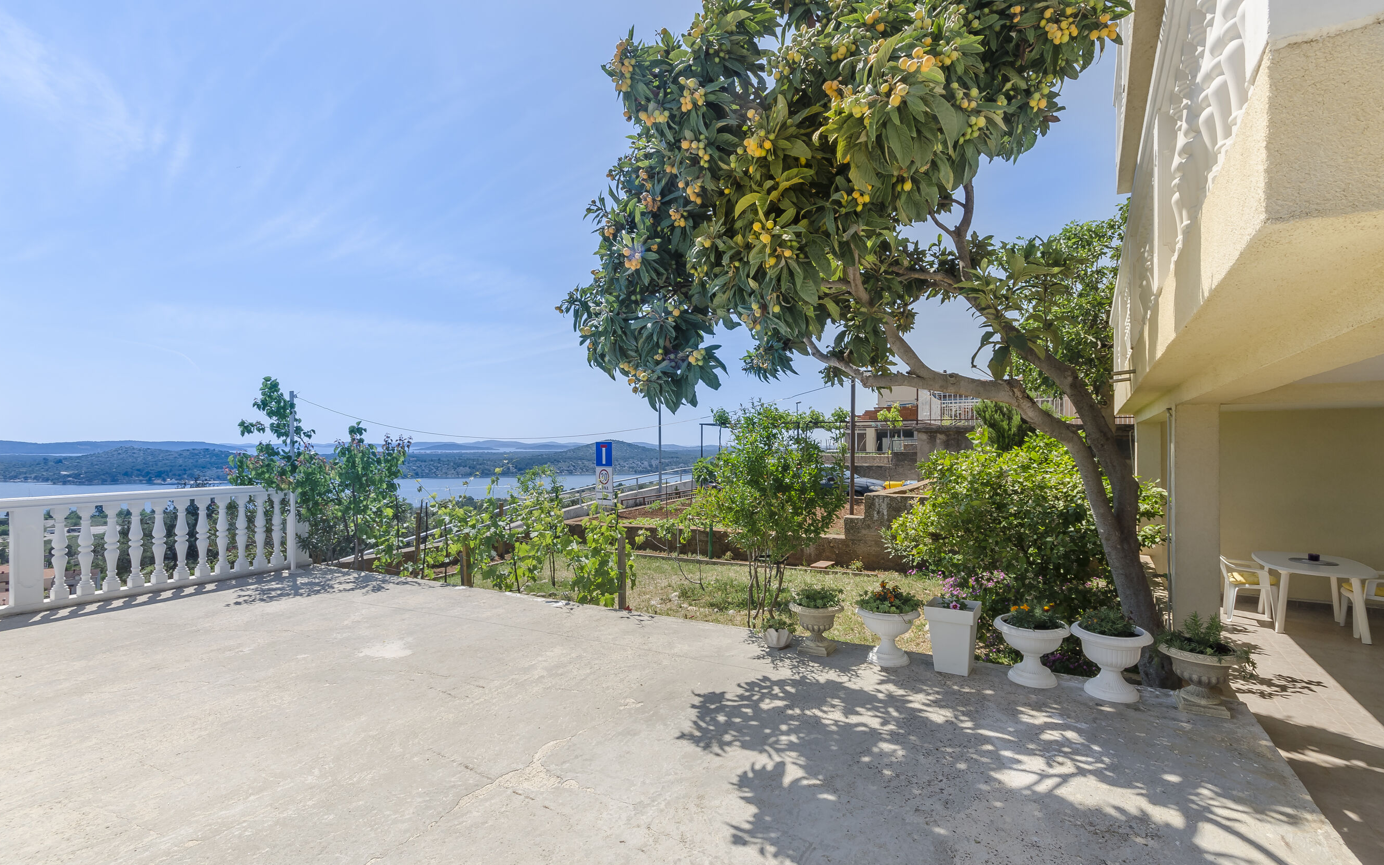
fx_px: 604
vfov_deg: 71.3
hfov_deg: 97.8
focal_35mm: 16
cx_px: 698
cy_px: 439
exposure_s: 1/200
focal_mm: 10
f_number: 10
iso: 100
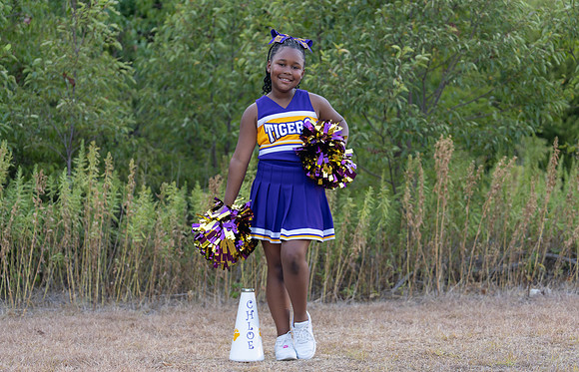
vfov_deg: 18.5
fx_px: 1143
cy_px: 192
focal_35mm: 72
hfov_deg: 28.4
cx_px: 292
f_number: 2.8
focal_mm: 70
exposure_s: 1/320
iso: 320
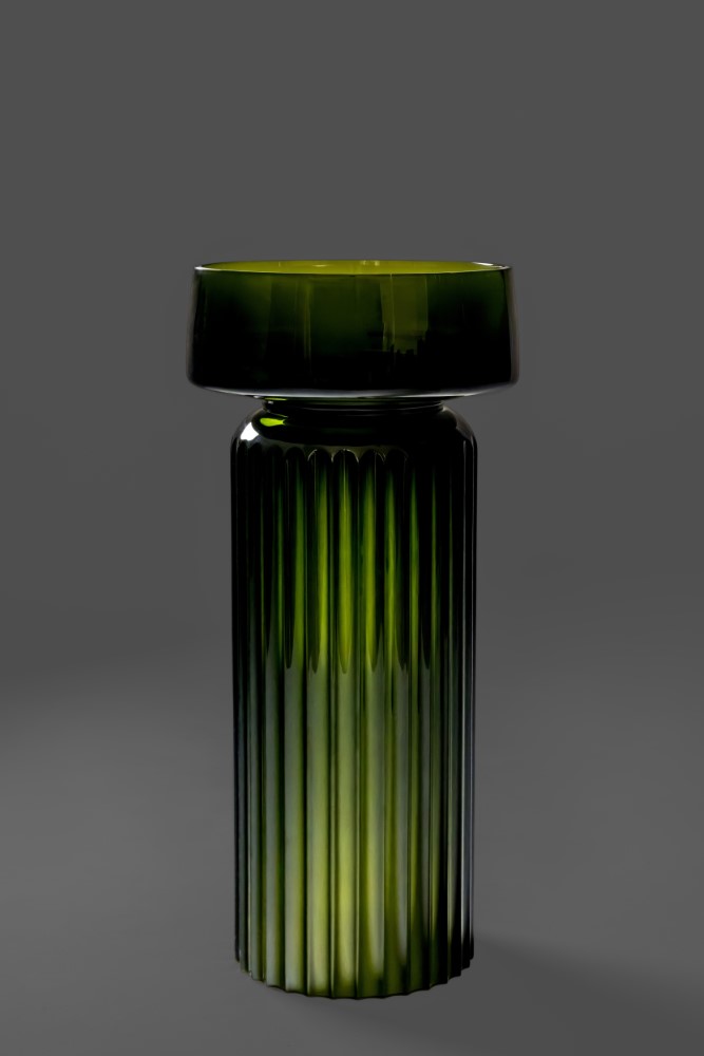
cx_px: 352
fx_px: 2052
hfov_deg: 19.5
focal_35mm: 70
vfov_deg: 28.8
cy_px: 528
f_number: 11
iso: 2000
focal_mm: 70
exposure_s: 1/20
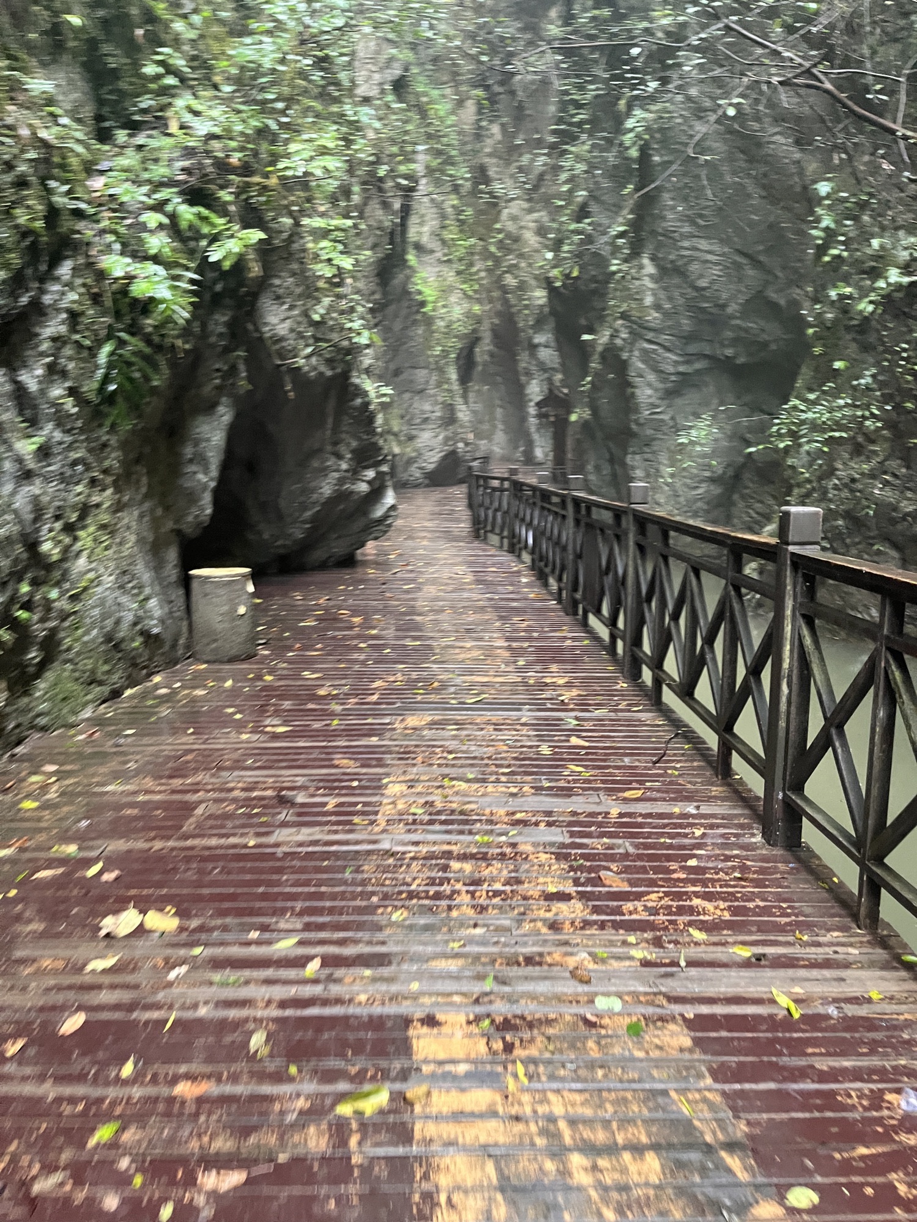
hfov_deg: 53.1
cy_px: 611
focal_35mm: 26
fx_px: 918
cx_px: 458
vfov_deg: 67.3
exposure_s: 1/51
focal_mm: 5.1
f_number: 1.6
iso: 500
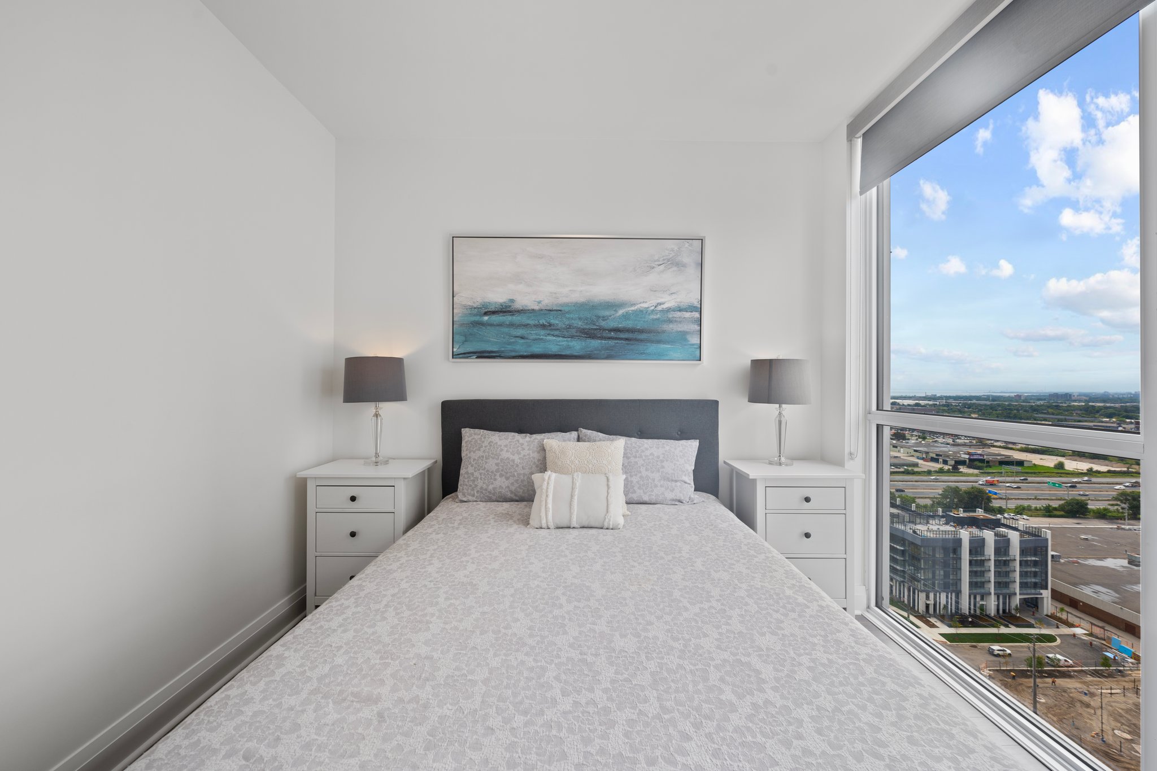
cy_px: 386
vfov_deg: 85.4
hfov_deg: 108.3
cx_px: 578
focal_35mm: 13
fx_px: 418
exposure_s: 1/30
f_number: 8
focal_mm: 13
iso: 200
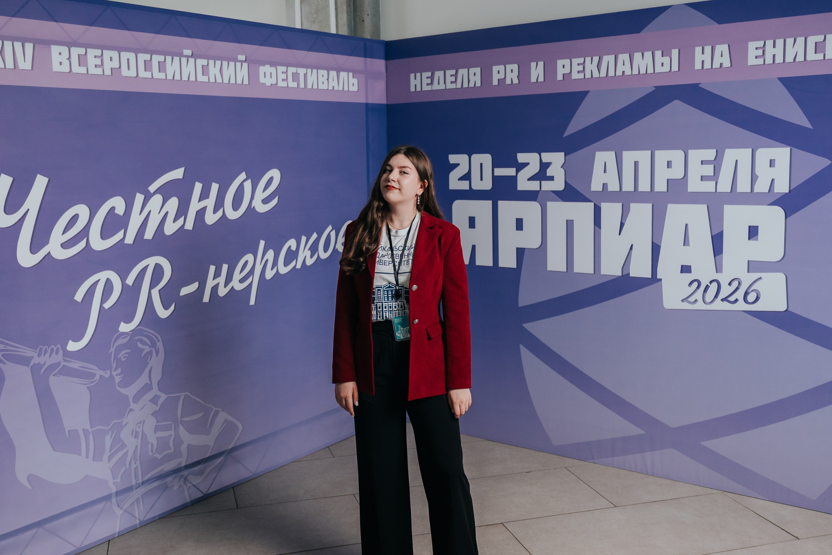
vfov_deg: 35.1
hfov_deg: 50.7
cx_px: 421
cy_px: 269
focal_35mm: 38
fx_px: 878
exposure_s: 1/160
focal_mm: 28
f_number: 2.8
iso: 500
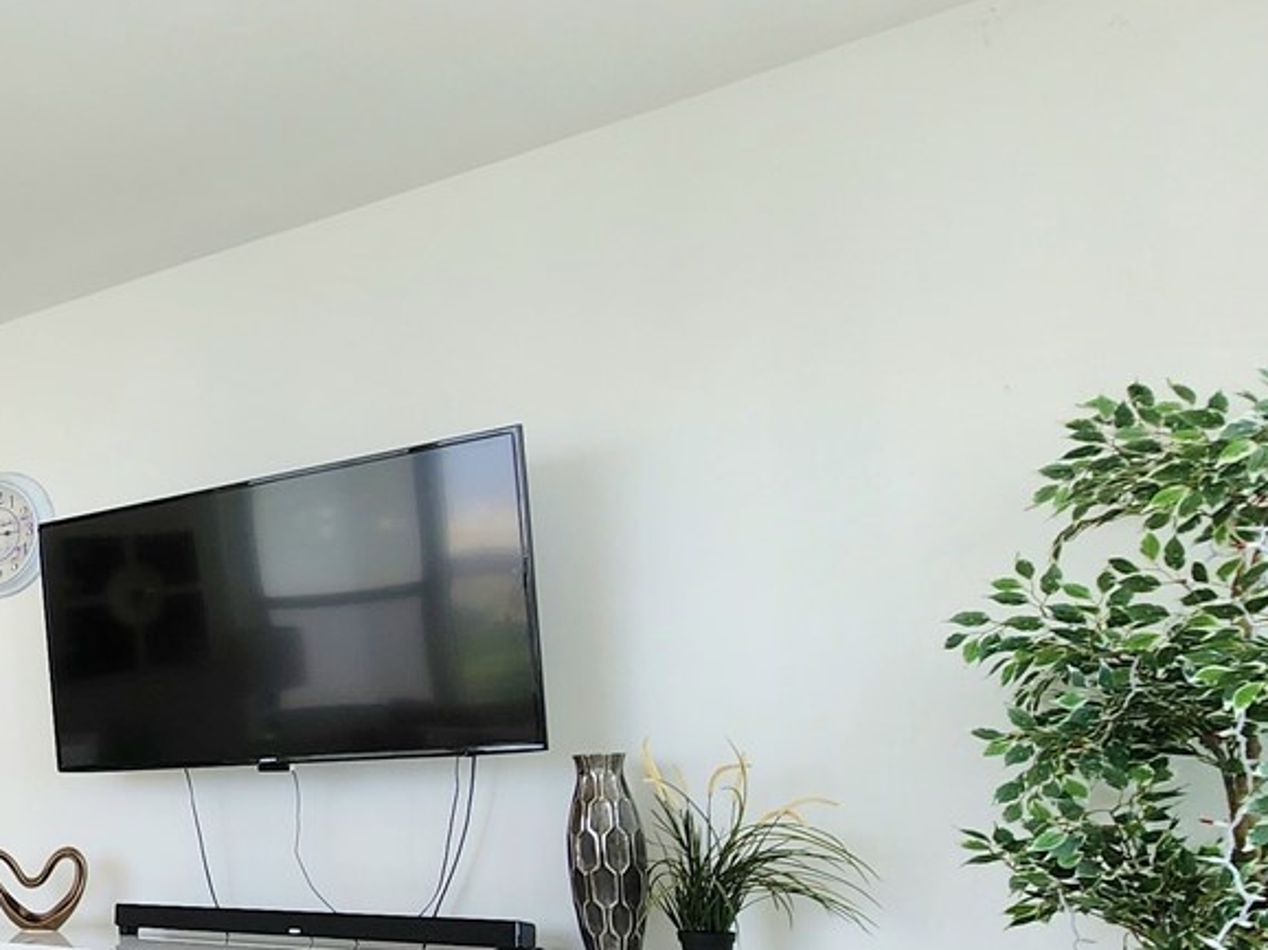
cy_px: 774
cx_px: -419
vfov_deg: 38.0
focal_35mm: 36
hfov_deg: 34.4
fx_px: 1318
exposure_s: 1/60.2
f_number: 2.2
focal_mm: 2.2
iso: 64
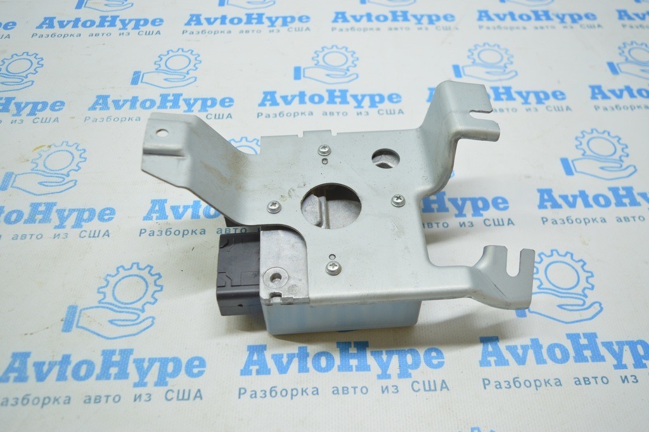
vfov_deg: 39.9
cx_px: 324
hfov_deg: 57.3
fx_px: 594
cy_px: 216
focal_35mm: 33
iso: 400
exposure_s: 1/60
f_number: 3.8
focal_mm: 22
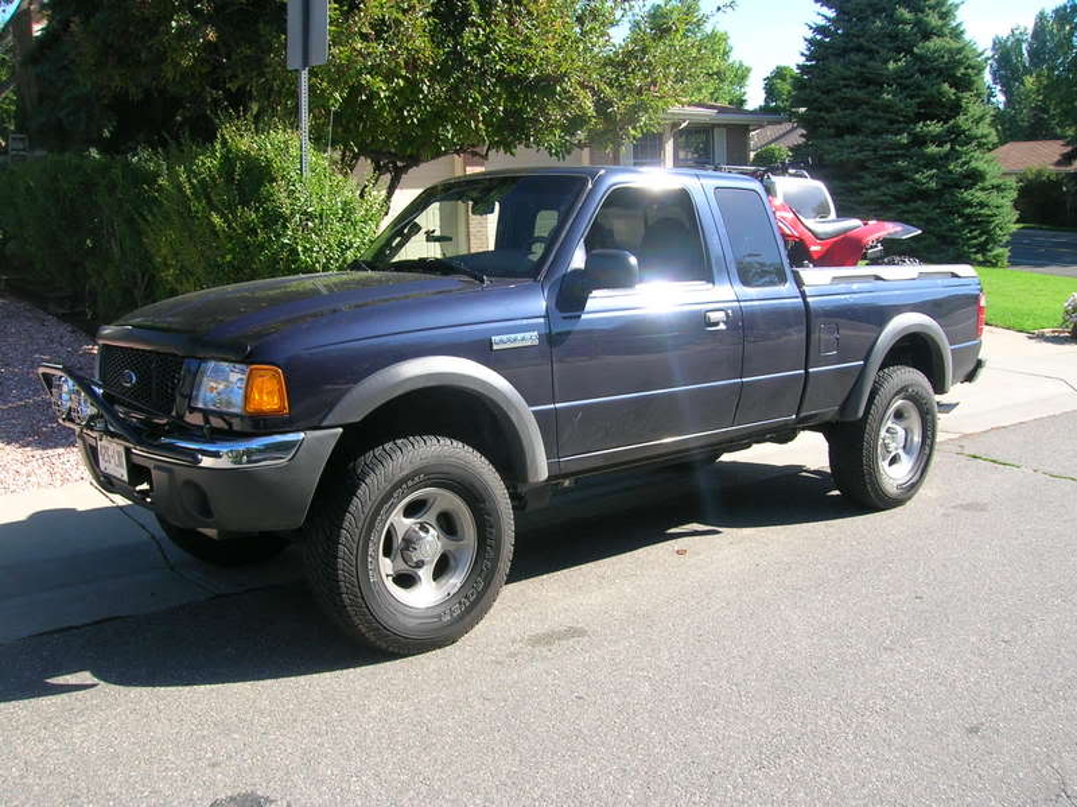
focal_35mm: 34
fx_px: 1057
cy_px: 404
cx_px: 538
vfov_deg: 41.8
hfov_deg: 54.0
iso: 50
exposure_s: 1/125
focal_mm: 5.7
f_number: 4.9
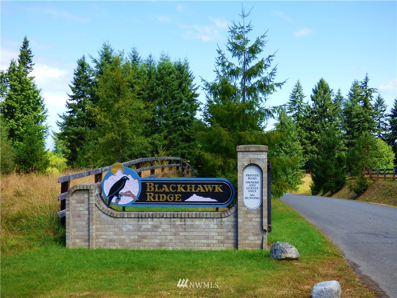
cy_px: 149
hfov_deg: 42.1
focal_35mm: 45
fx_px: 516
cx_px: 198
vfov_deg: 32.2
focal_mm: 7.79
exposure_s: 1/400
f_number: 3.7
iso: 100
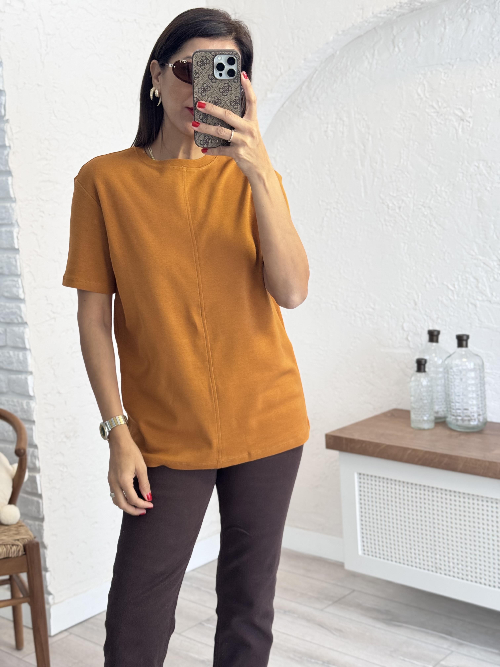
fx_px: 924
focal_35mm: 48
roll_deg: +2.8
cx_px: 250
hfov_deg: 30.3
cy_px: 334
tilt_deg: -23.7
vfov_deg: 39.7
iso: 100
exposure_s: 1/96
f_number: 1.78
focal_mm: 6.76
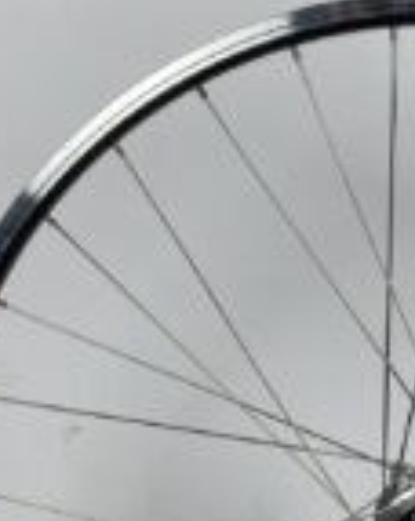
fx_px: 1231
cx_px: 419
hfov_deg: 18.6
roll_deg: -1.8
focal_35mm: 80
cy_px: 492
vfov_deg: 23.1
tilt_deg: -22.7
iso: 40
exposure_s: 1/100
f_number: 1.8
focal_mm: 4.25
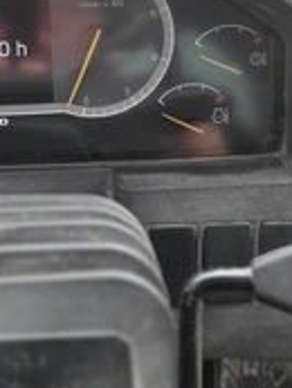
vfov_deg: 30.8
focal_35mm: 60
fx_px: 674
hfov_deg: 23.8
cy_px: 43
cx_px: 29
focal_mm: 5.4
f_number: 1.8
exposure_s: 1/270
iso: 40
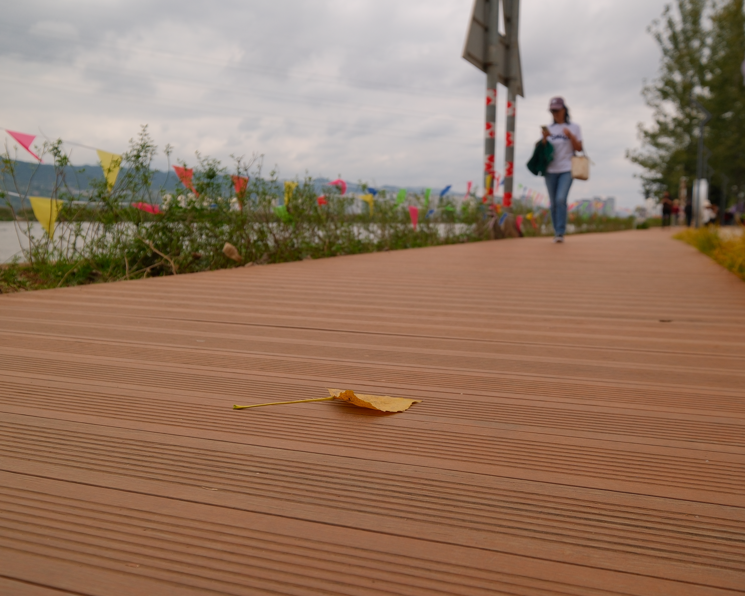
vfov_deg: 43.4
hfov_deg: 52.8
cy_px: 298
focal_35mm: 34
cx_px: 381
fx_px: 750
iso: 200
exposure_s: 1/220
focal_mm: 20
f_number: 5
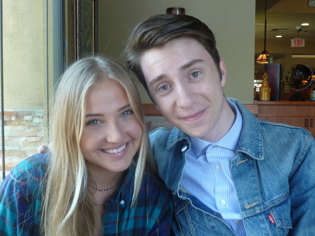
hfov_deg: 46.8
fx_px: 364
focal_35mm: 40
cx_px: 158
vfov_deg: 36.0
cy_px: 118
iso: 125
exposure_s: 1/30
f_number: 3.6
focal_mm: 6.5
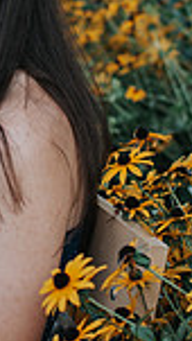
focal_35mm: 164
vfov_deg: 13.0
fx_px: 1484
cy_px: 36
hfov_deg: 7.3
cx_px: -76
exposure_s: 1/400
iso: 400
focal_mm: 35
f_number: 2.8
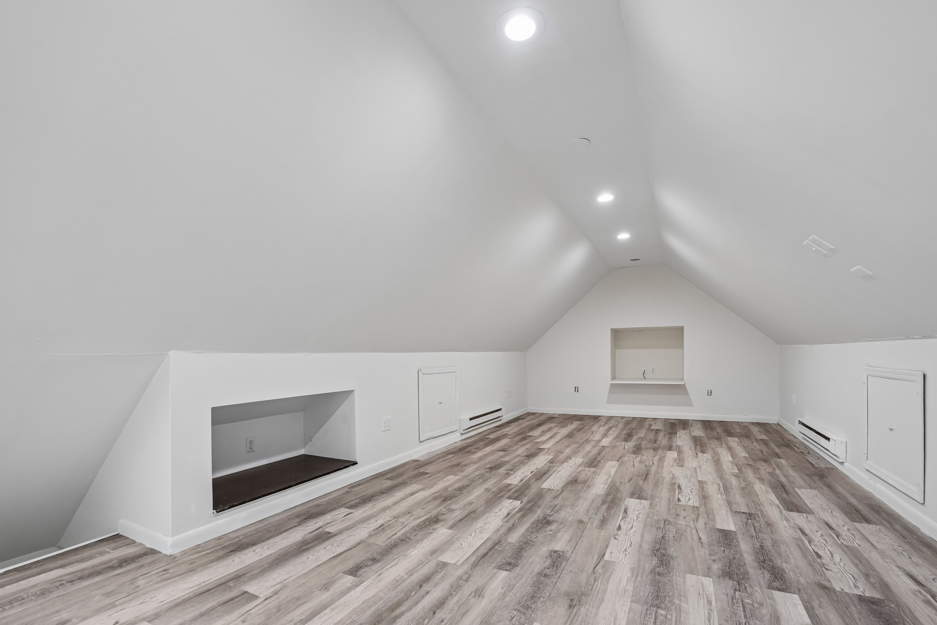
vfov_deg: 81.2
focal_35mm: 14
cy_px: 312
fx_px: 364
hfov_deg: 104.3
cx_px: 468
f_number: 5.6
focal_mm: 14
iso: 200
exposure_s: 1/10
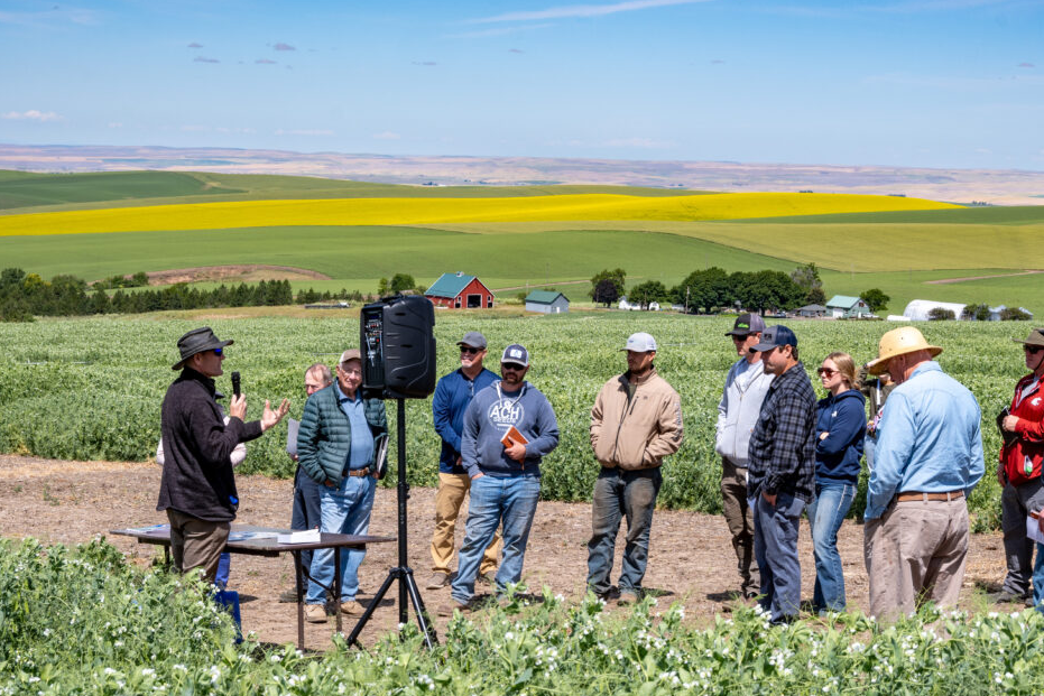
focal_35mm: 78
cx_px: 571
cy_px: 349
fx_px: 2249
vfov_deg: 17.6
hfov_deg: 26.1
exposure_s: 1/320
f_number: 9
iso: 100
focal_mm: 47
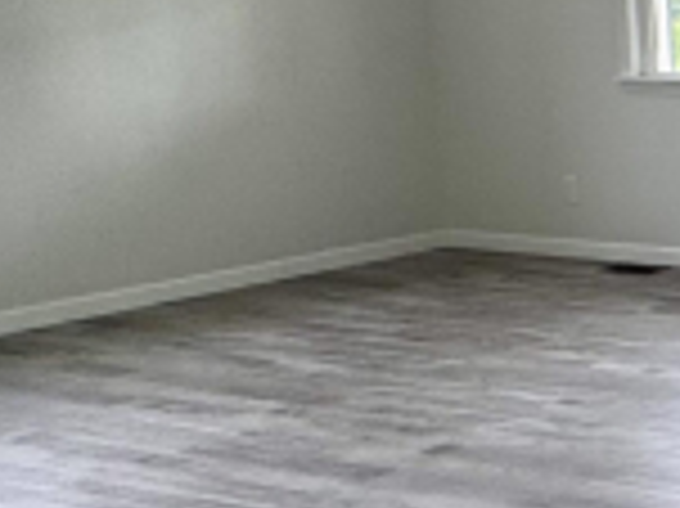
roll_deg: -1.5
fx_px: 1217
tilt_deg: -6.7
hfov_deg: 19.3
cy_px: 153
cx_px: 1340
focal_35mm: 62
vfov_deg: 23.5
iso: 64
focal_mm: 2.22
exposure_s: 1/99
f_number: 2.2
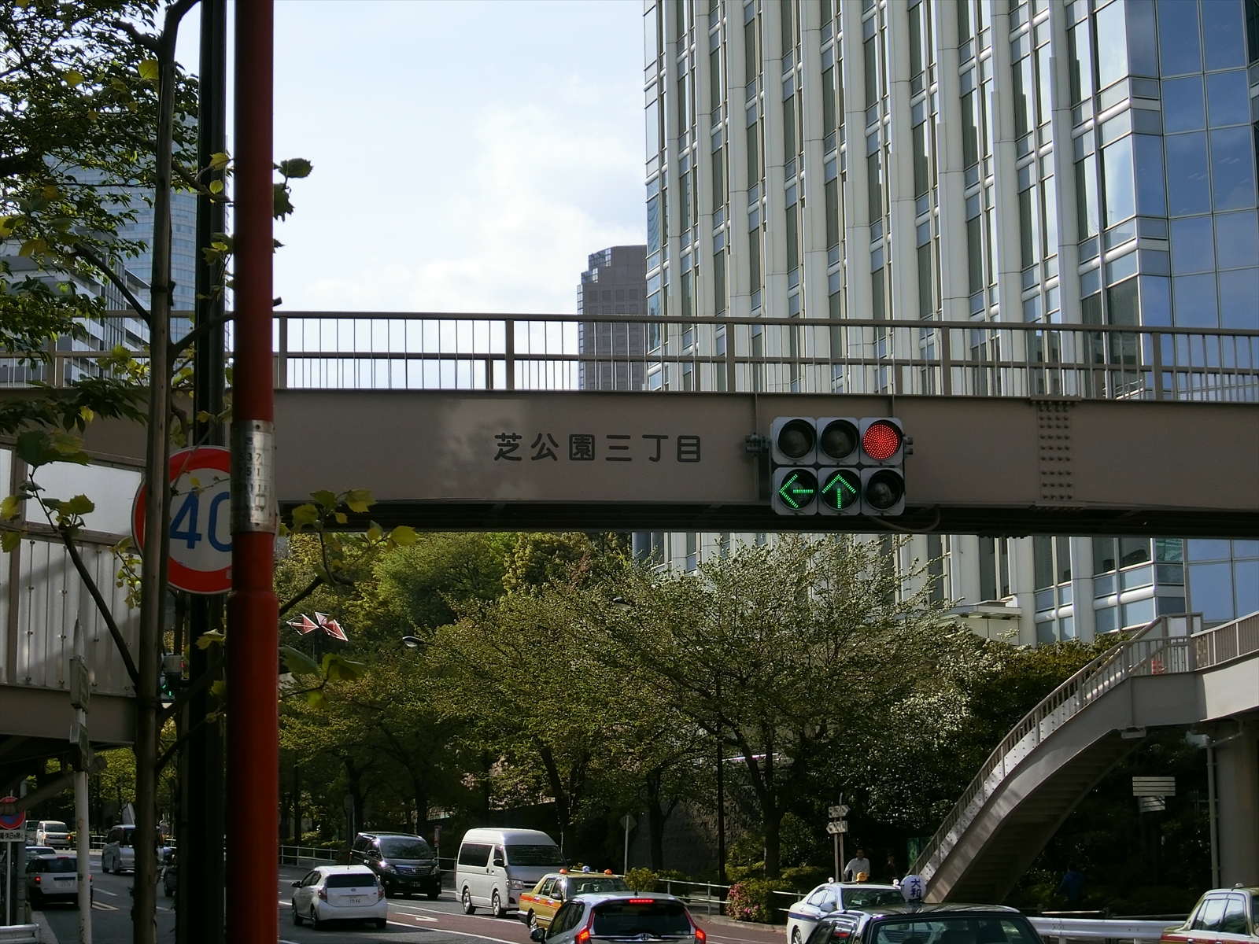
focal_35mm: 75
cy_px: 472
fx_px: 2728
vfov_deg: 19.6
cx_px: 630
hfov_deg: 26.0
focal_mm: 16.1
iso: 80
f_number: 5.5
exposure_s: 1/640
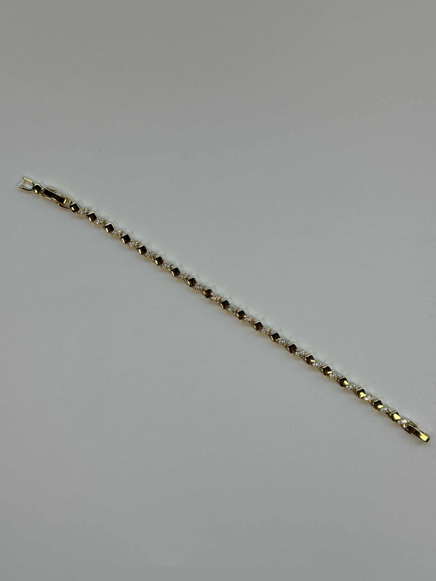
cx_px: 218
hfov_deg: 30.3
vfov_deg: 39.7
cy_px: 290
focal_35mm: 48
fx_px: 806
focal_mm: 6.76
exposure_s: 1/356
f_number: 1.78
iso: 64
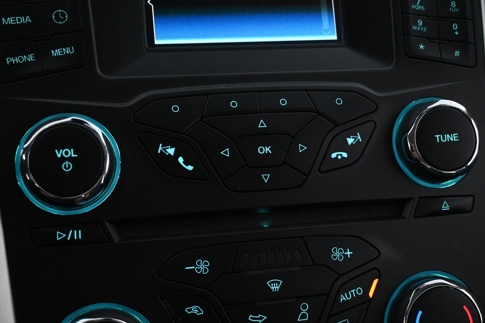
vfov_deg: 29.4
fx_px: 616
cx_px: 242
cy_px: 162
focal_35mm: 46
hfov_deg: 43.0
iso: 3600
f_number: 4.8
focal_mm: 30.5
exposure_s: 1/50
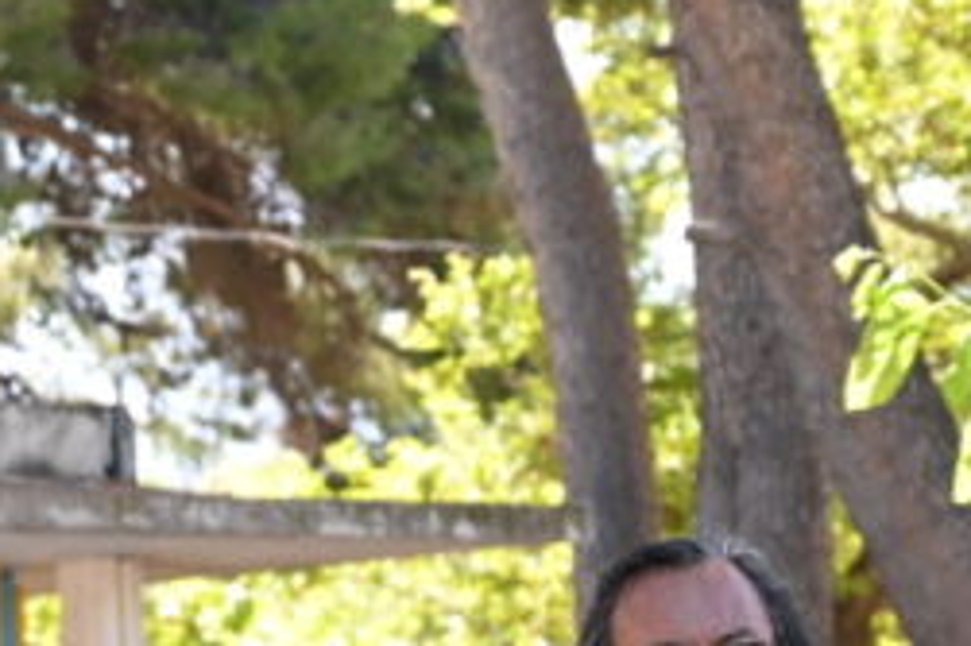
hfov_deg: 8.5
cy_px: 946
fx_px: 6388
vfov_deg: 5.7
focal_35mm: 237
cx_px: -449
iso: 320
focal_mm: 58
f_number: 5.6
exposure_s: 1/160
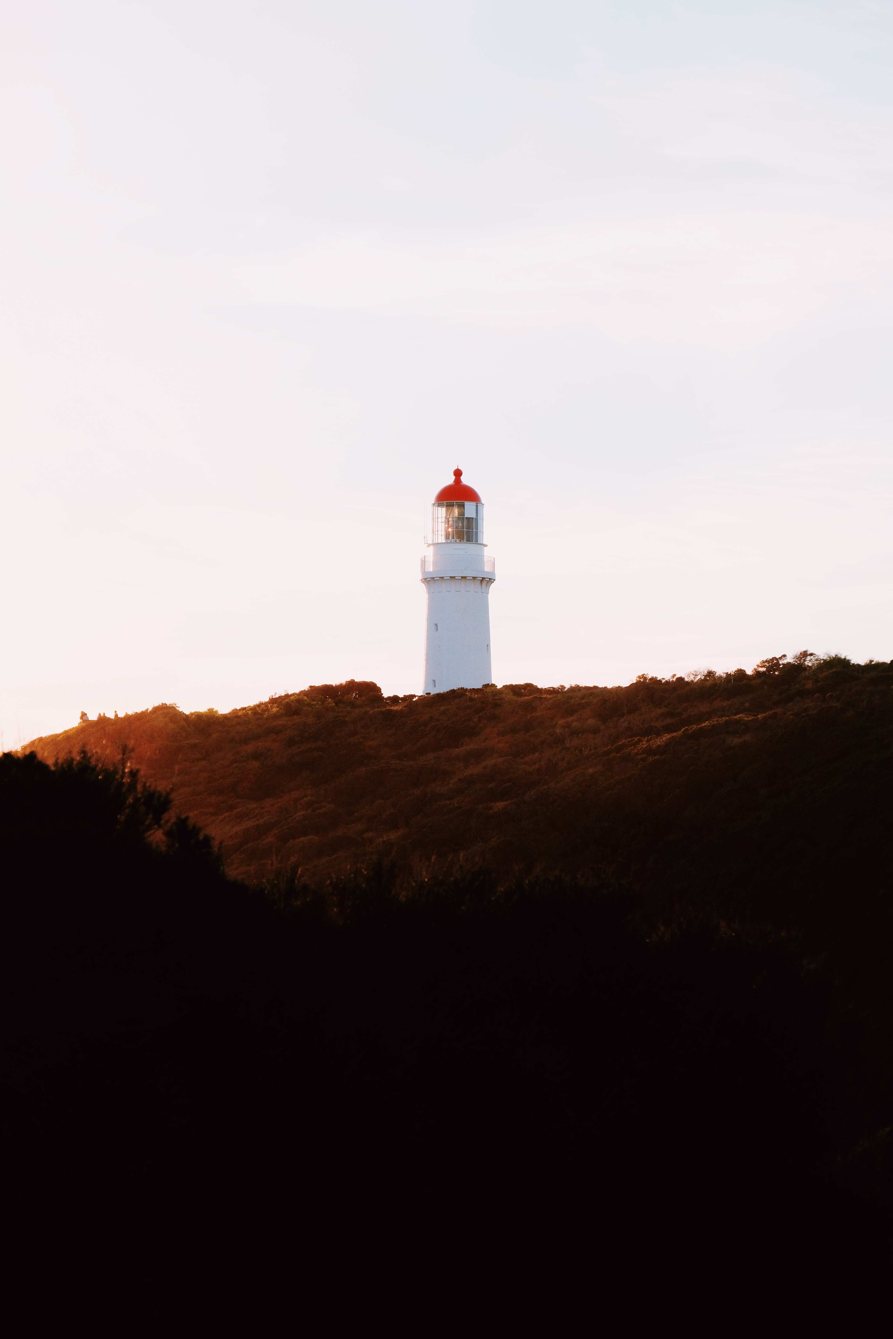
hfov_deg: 18.4
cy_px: 670
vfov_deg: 27.3
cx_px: 446
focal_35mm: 74
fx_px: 2753
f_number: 5.6
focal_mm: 49.4
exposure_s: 1/950
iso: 400
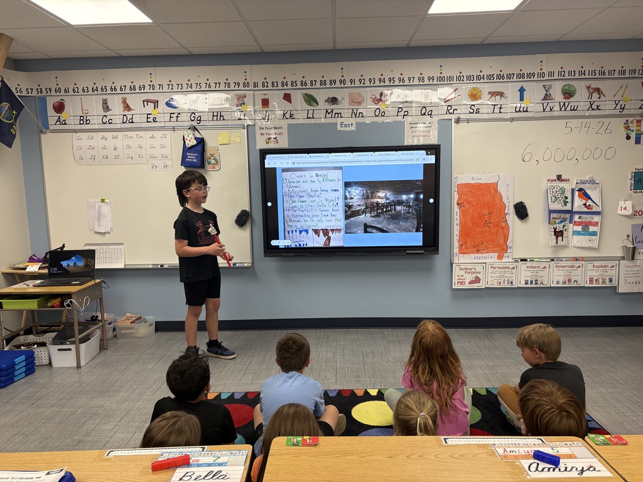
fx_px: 483
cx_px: 322
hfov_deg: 67.3
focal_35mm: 26
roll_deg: +1.5
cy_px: 241
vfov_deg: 53.1
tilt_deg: -6.8
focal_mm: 5.96
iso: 125
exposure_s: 1/120
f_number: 1.6
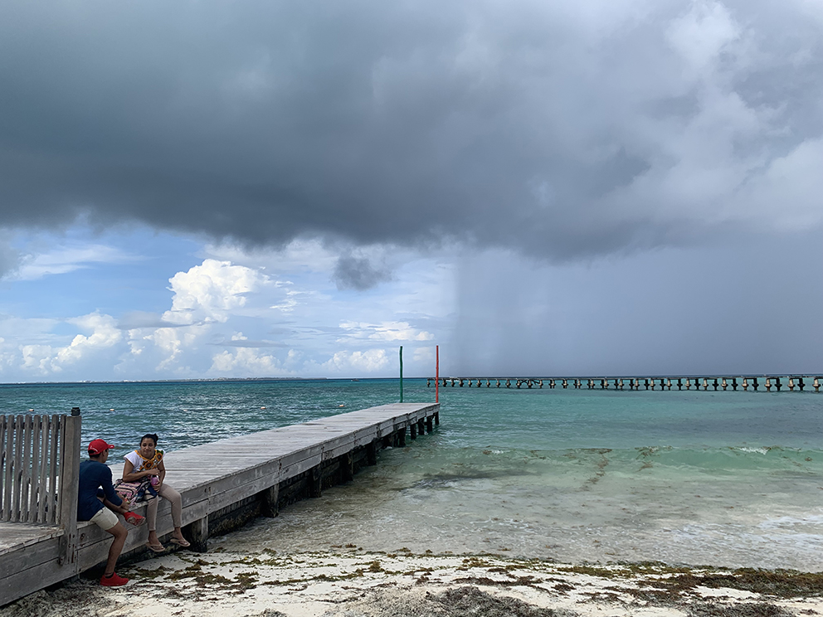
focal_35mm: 26
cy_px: 308
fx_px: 618
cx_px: 412
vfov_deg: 53.1
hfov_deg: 67.3
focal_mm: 4.25
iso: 25
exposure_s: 1/2309
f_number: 1.8
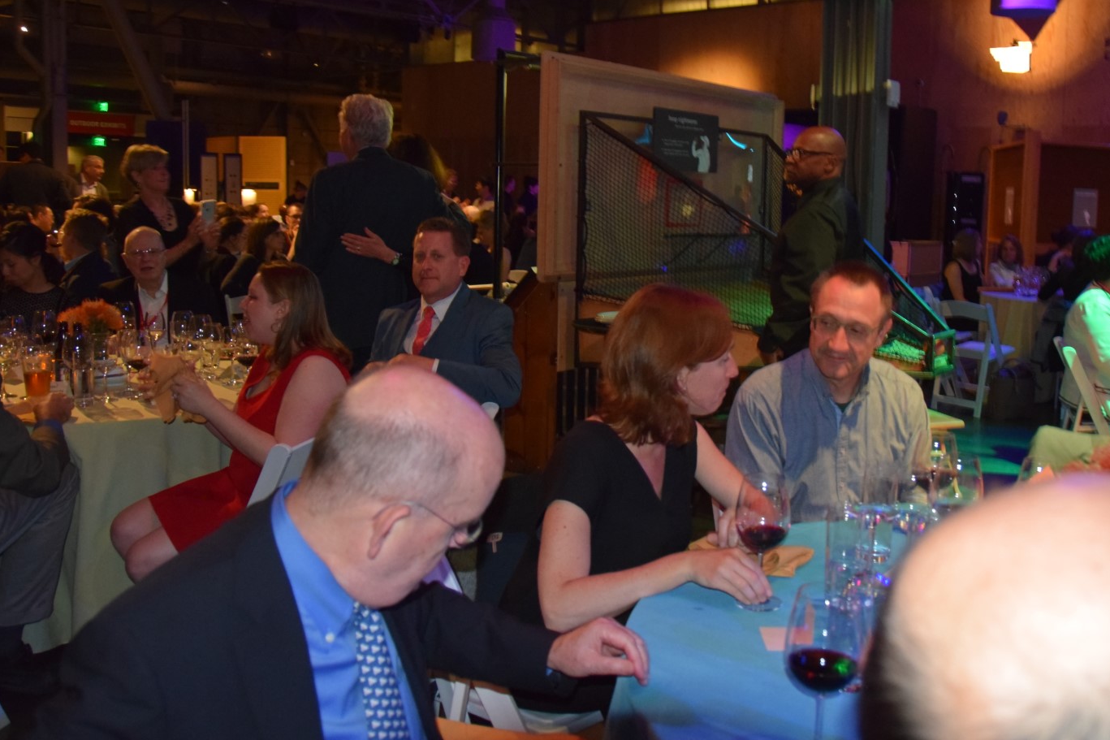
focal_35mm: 32
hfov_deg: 58.5
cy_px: 308
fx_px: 986
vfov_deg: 41.0
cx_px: 630
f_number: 3.5
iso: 2500
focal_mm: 18
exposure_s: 1/60
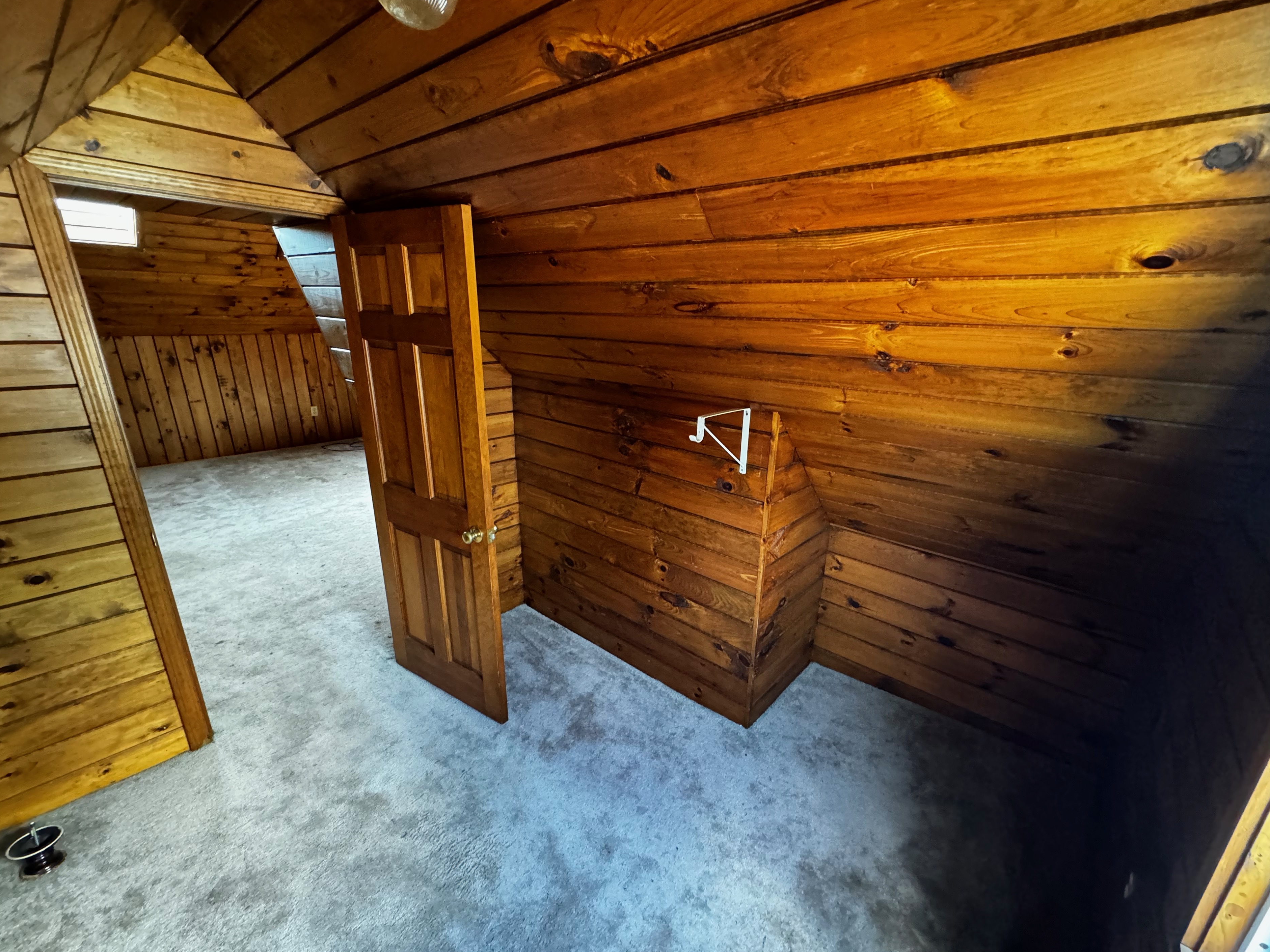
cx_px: 672
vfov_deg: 81.7
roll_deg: -3.3
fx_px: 550
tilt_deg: -19.2
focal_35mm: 15
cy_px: 490
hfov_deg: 98.1
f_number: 2.2
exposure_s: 1/60
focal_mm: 2.22
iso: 800
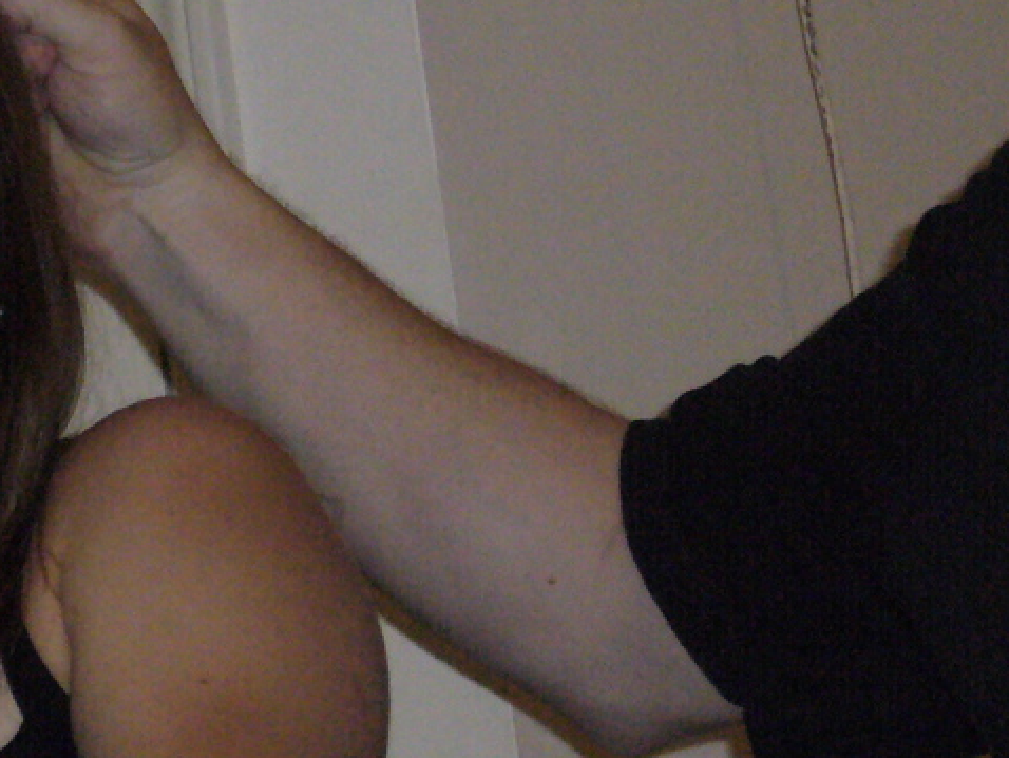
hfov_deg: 7.0
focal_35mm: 281
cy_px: 308
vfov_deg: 5.3
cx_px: -61
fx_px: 8195
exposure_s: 1/60
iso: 400
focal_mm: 17.4
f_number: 5
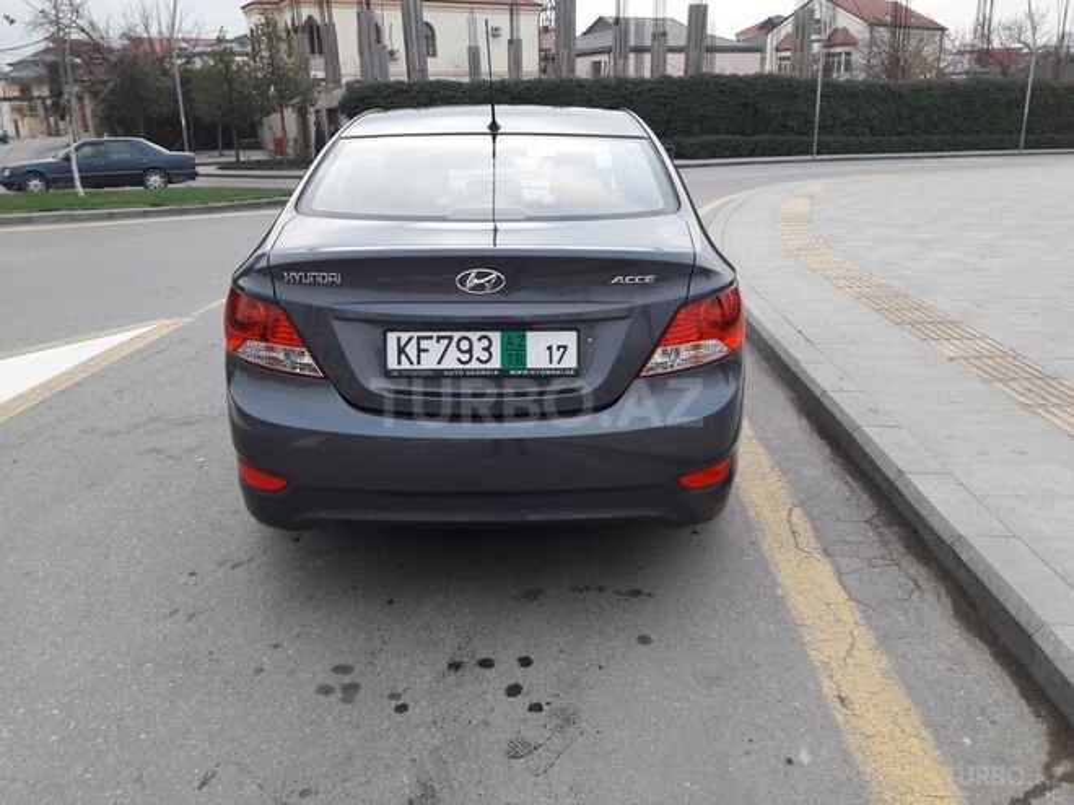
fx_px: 869
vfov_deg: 49.7
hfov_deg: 63.4
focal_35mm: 28
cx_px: 537
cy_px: 402
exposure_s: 1/207
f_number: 1.9
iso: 40
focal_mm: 3.7
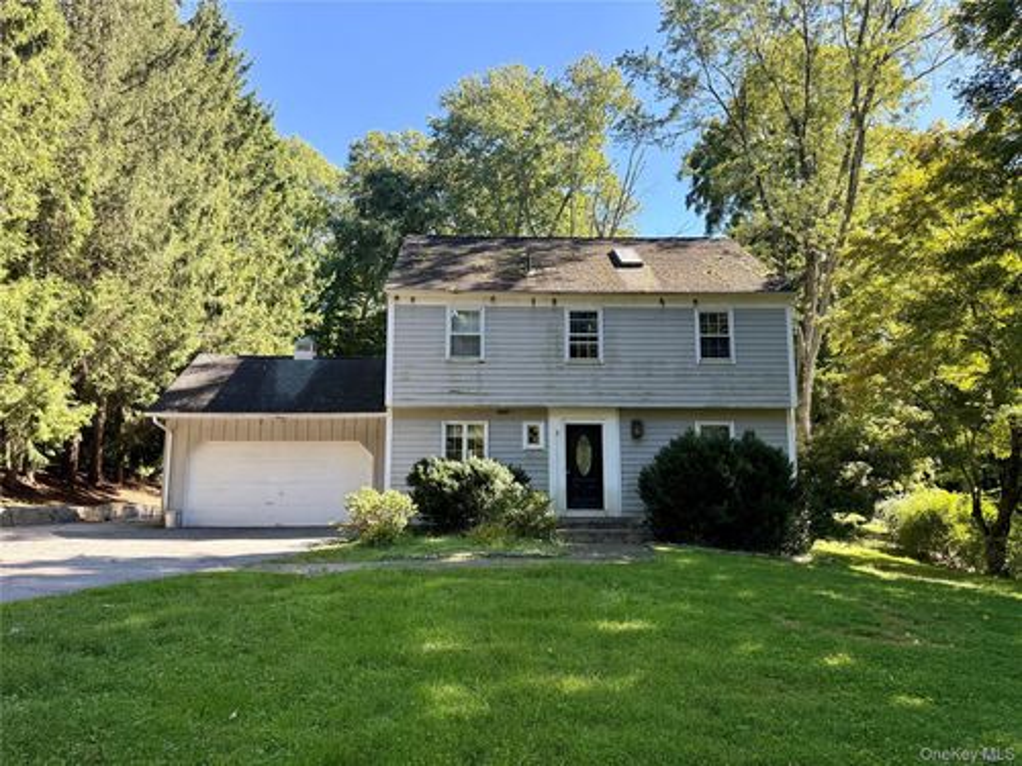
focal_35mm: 24
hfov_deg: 71.6
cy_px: 383
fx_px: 709
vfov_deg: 56.8
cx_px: 511
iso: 100
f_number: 1.78
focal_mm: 6.76
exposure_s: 1/702
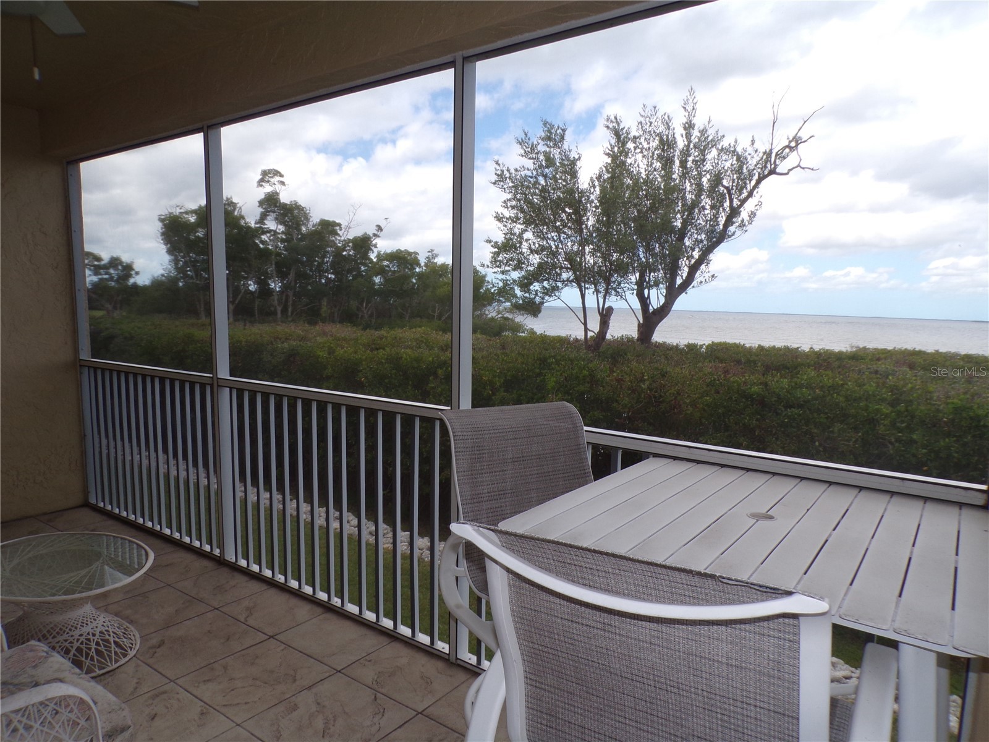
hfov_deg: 71.6
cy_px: 371
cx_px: 494
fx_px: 686
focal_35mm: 24
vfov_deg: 56.8
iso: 80
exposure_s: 1/100
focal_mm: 4.3
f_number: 5.8
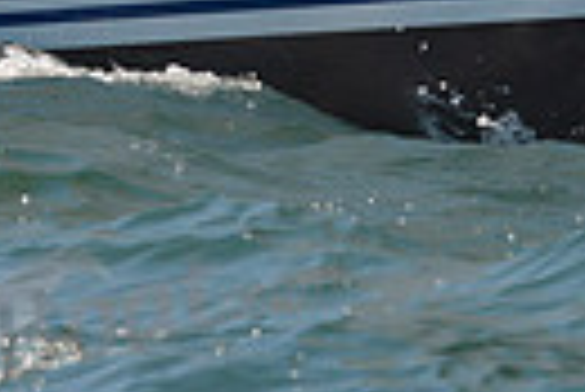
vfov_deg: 1.5
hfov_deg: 2.3
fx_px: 14511
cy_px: -286
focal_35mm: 892
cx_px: -522
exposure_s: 1/1000
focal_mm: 200
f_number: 9
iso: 280
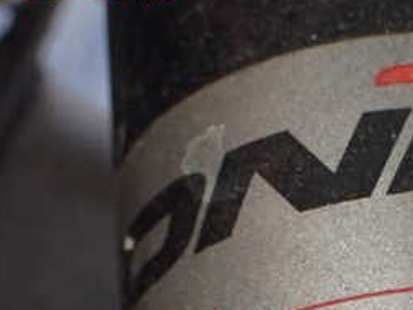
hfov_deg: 13.3
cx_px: 364
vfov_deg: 10.0
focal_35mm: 147
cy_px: 334
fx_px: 1755
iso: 800
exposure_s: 1/100
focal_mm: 11.09
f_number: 3.6
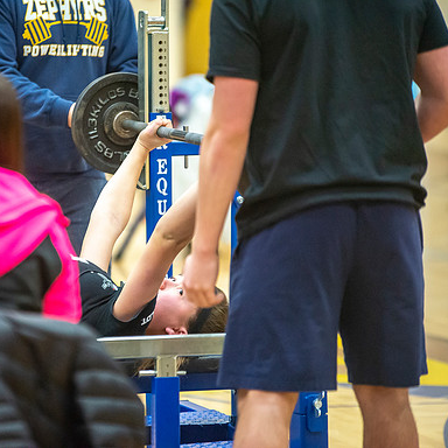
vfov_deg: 6.8
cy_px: 223
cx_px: 126
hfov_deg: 6.8
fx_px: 3763
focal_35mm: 257
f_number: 2.8
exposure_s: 1/400
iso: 6400
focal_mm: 200
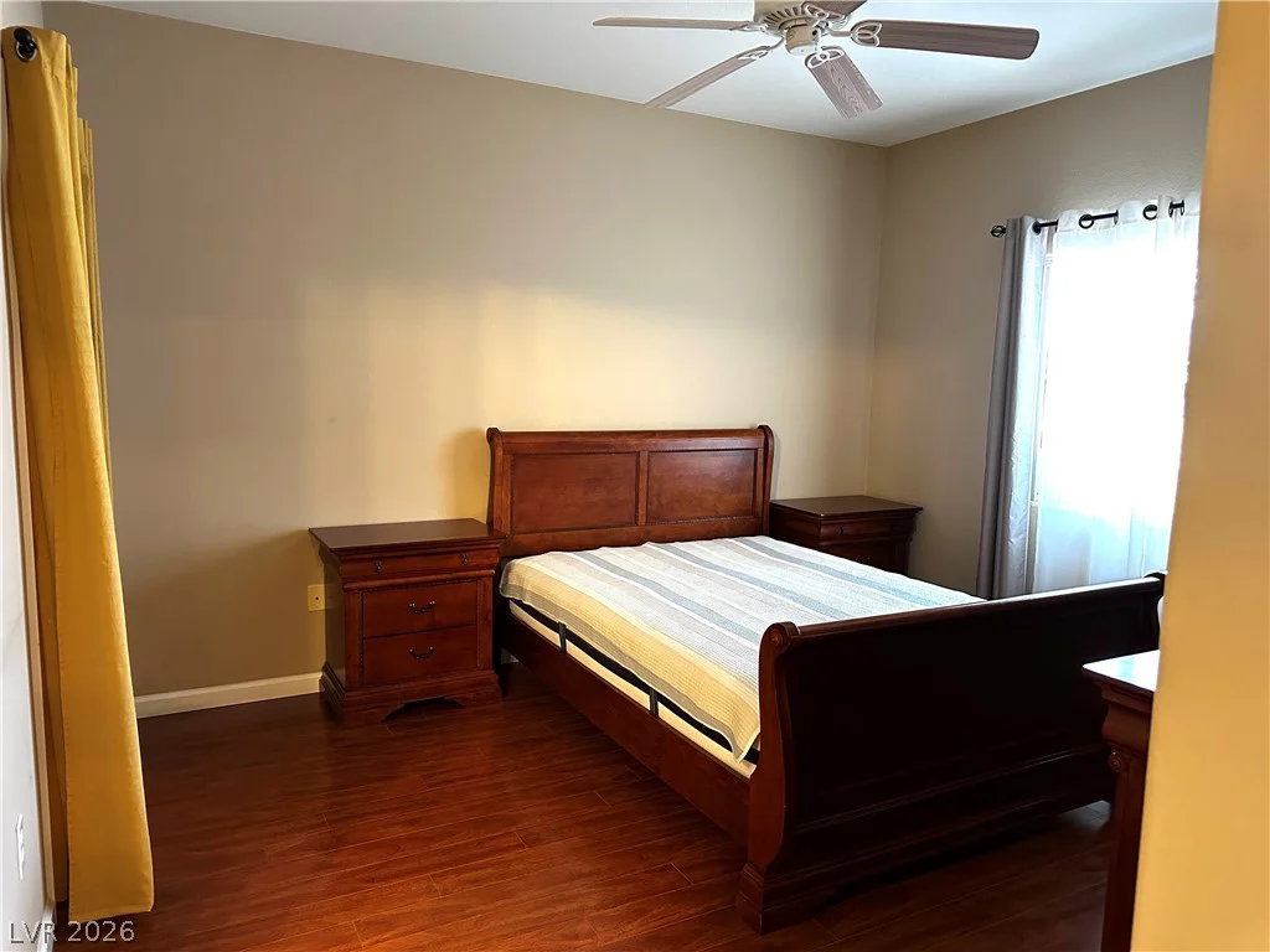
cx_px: 635
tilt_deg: -7.2
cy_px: 476
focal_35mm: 24
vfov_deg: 56.8
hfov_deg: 71.6
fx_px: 881
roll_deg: -1.3
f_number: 1.78
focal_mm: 6.86
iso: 640
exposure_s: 1/60
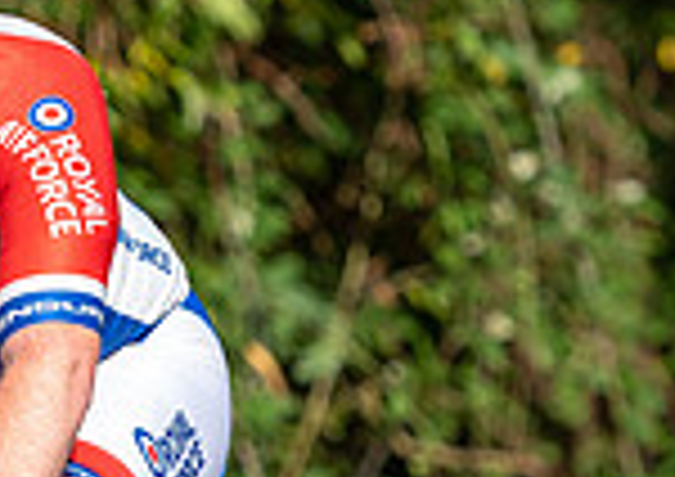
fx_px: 14097
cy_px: 257
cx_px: -36
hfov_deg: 2.7
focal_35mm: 738
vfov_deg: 1.9
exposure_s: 1/1250
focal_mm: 165
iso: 200
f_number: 4
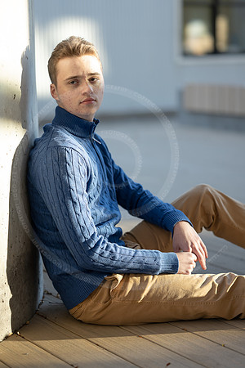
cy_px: 184
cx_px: 122
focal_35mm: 85
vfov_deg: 23.9
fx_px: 868
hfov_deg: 16.1
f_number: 1.8
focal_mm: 85
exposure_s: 1/200
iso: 100
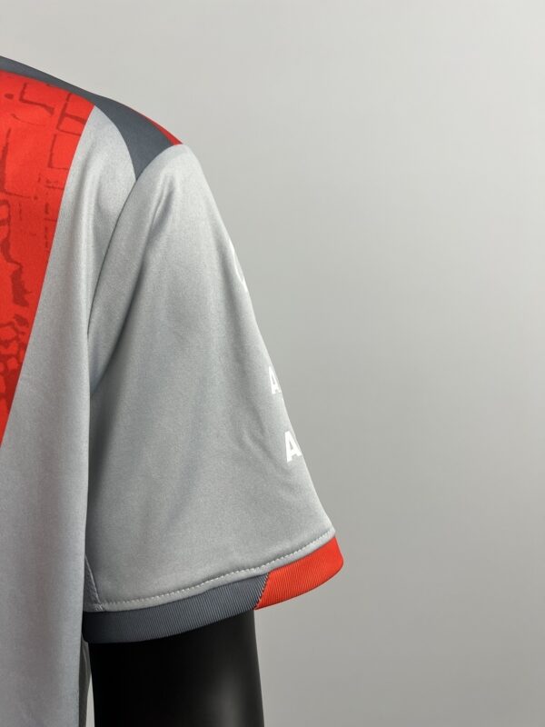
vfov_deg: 67.3
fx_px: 546
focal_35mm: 26
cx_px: 272
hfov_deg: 53.1
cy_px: 364
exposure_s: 1/100
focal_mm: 5.7
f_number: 1.5
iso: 100
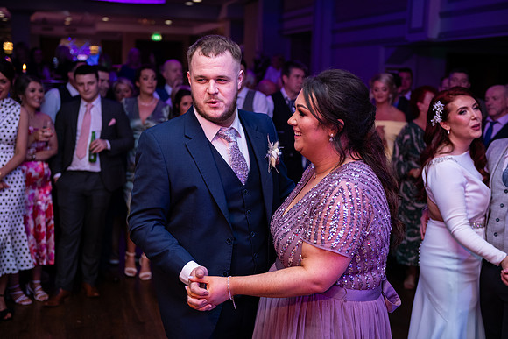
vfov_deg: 27.0
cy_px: 170
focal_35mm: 50
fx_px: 706
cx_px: 254
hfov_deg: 39.6
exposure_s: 1/160
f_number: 3.5
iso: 500
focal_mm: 50
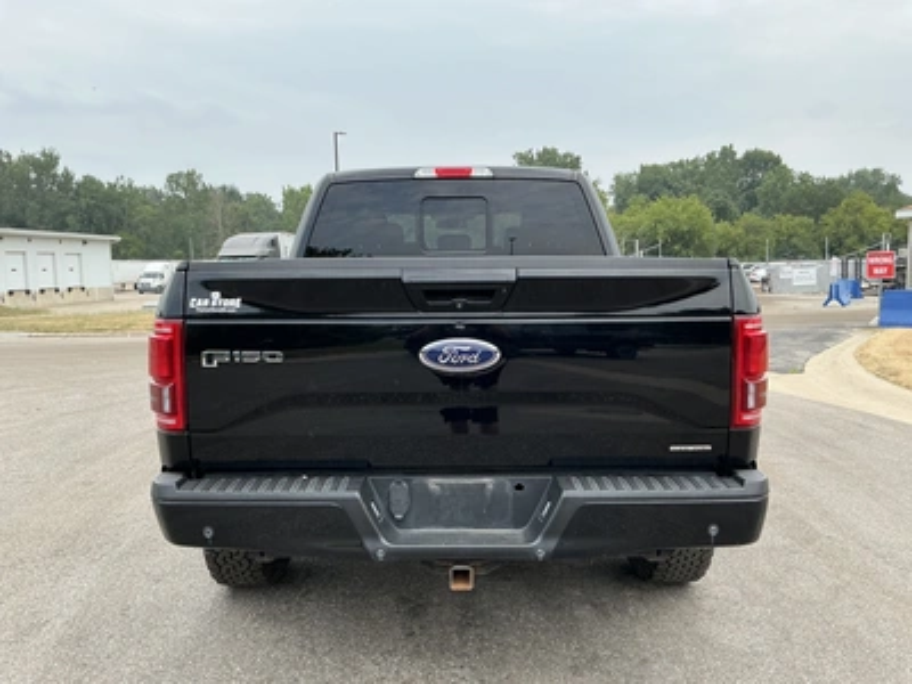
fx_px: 738
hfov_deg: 63.4
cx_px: 456
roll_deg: -0.9
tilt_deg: +0.1
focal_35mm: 28
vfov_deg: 49.7
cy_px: 342
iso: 25
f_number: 1.8
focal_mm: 3
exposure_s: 1/728
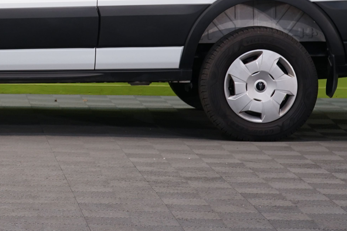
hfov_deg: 10.4
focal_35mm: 196
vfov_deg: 7.0
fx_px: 1889
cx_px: -26
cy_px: -50
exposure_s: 1/30
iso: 400
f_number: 5.6
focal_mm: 64
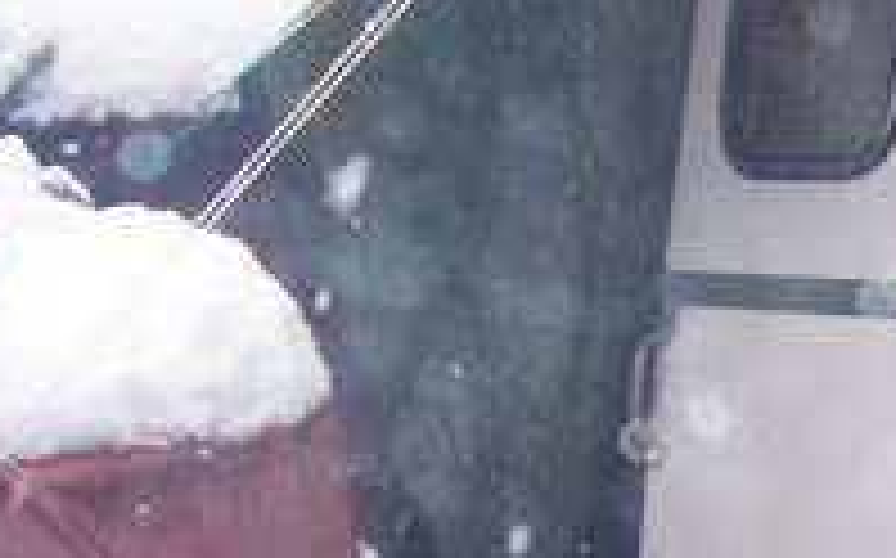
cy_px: 490
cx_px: 1013
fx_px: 3538
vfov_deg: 9.0
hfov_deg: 14.1
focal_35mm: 145
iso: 80
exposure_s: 1/164
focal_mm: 5.6
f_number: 2.7
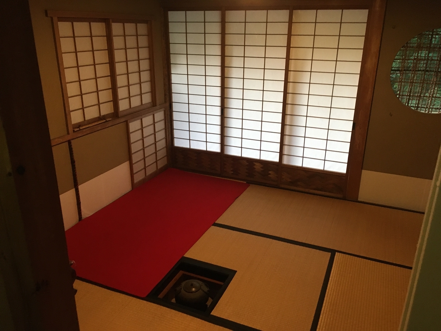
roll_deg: -0.6
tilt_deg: -19.4
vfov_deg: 48.2
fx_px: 369
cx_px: 220
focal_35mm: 29
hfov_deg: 61.7
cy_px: 166
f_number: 2.2
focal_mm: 4.15
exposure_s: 1/30
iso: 200
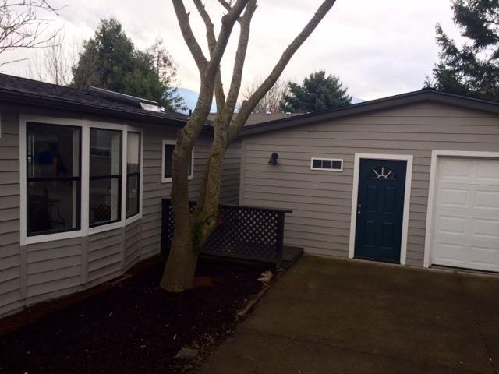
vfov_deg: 48.2
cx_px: 250
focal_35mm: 29
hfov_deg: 61.7
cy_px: 187
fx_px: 418
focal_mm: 4.15
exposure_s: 1/570
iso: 32
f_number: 2.2
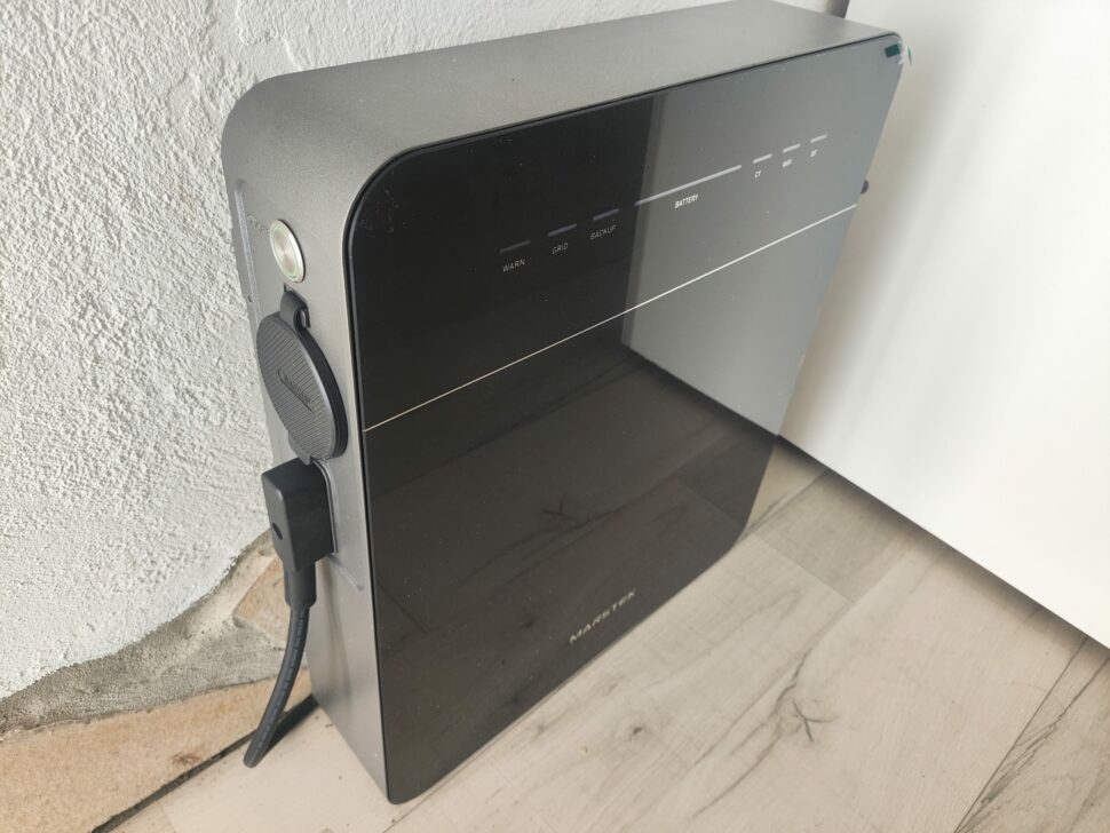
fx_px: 770
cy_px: 416
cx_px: 555
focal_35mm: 24
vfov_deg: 56.8
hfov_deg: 71.6
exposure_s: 1/100
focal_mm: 4.68
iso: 50
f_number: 1.8
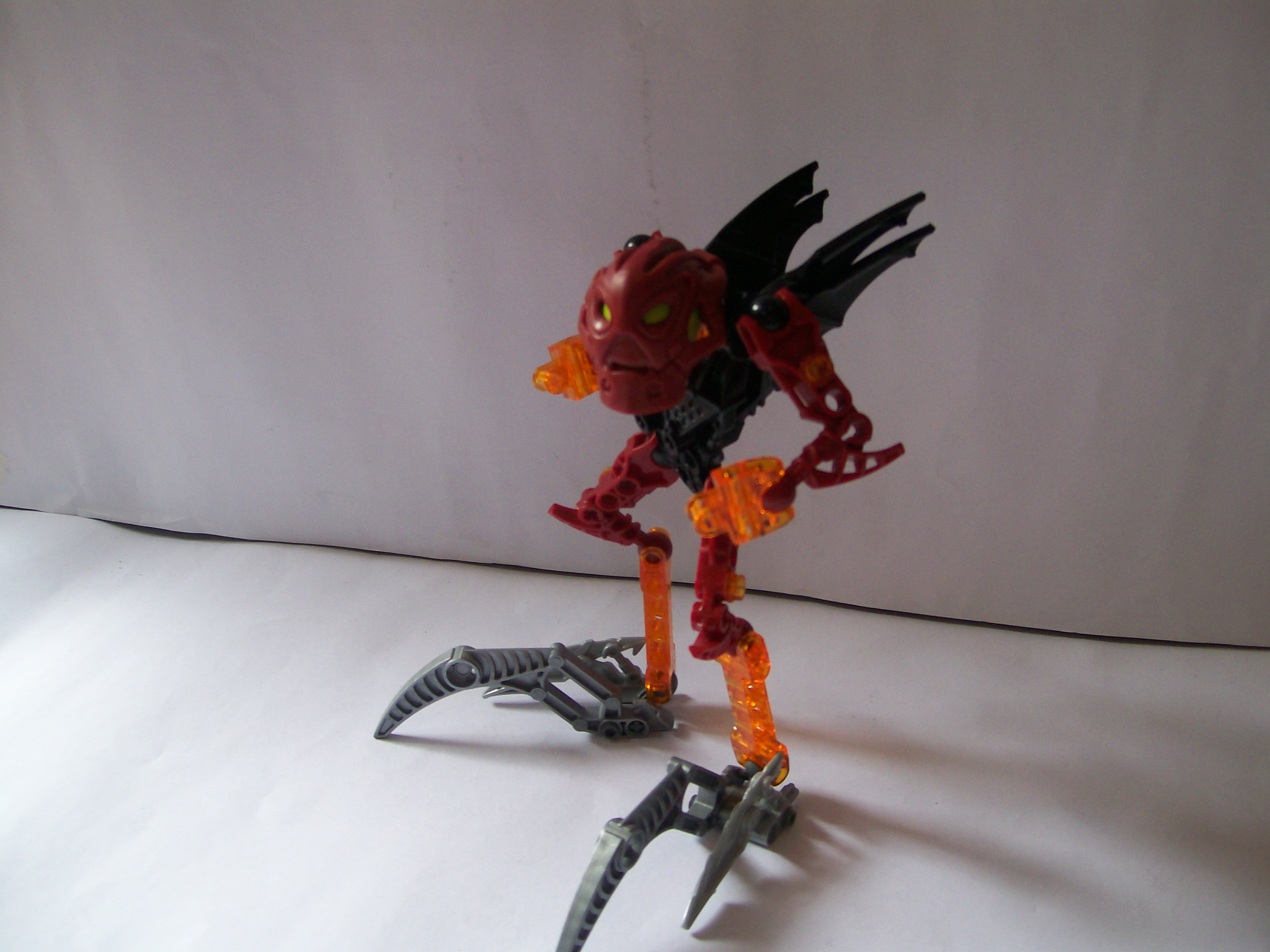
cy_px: 476
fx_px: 1321
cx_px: 635
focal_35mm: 36
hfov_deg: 51.4
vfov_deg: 39.7
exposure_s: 1/83.1
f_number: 2.7
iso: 80
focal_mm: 6
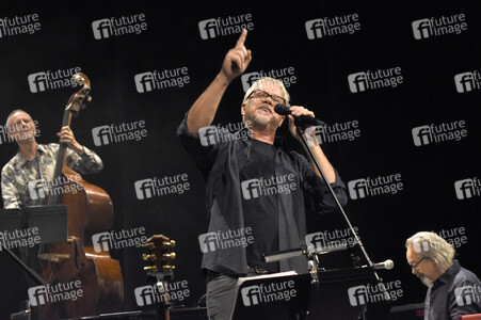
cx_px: 240
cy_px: 160
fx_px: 1402
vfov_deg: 13.0
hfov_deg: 19.5
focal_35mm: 105
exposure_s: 1/320
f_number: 3.2
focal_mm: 70
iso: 1600
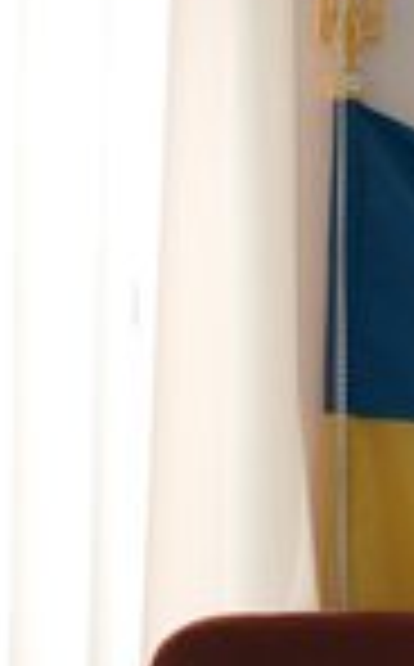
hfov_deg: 6.8
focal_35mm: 188
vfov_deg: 11.1
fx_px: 3407
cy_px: 169
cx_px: 770
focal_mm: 68
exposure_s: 1/125
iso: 1600
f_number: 3.5
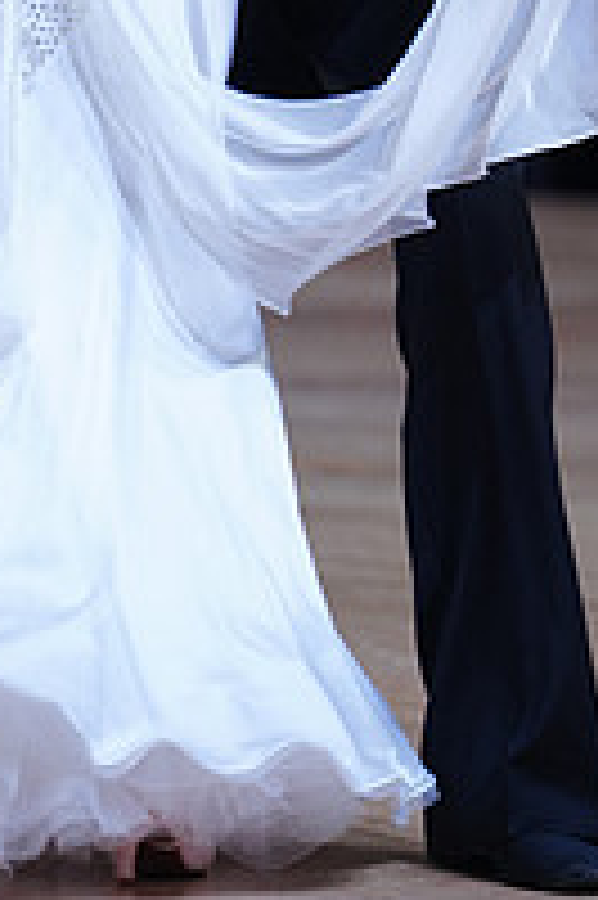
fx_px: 10507
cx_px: 299
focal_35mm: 421
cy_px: -297
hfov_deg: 3.3
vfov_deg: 4.9
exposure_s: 1/500
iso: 500
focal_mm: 145
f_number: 2.8
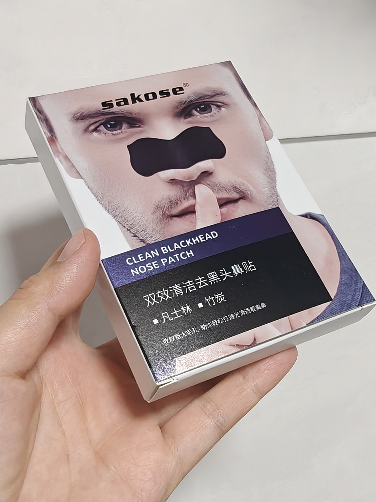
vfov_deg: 40.4
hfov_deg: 30.9
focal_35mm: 47
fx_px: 681
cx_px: 188
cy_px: 251
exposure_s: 1/63
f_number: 2
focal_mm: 2.3
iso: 1600
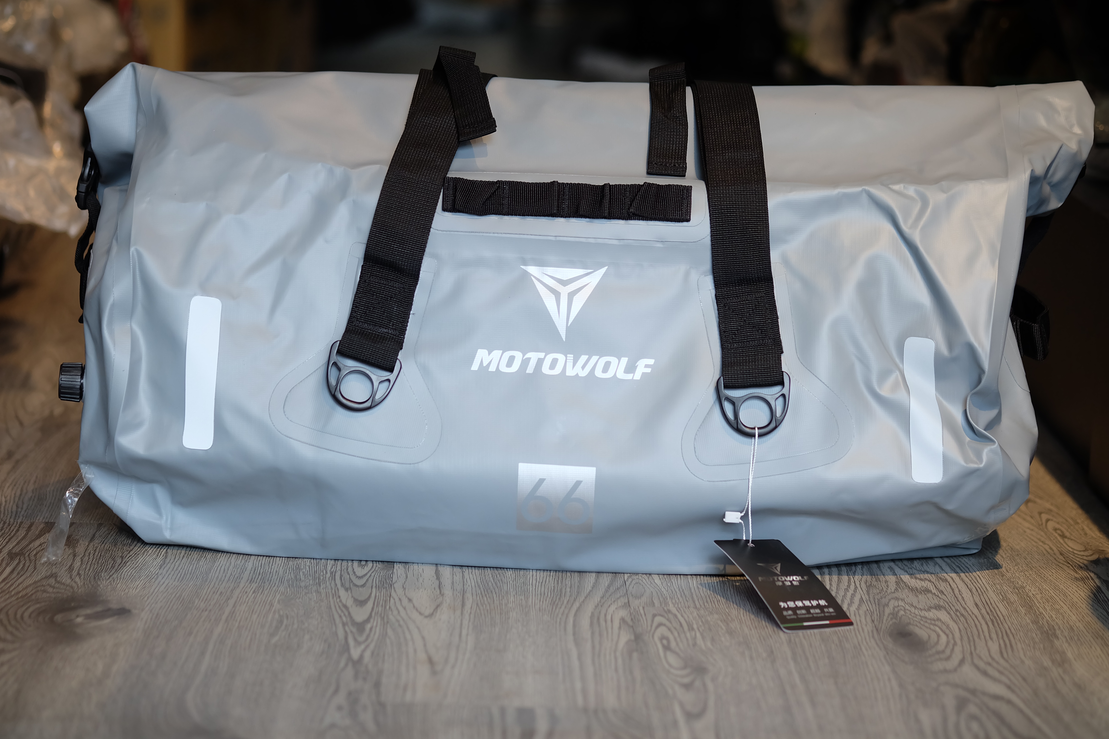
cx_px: 554
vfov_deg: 15.2
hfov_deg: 22.6
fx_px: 2772
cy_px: 370
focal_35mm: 90
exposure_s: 1/125
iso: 500
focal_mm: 60
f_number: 2.4
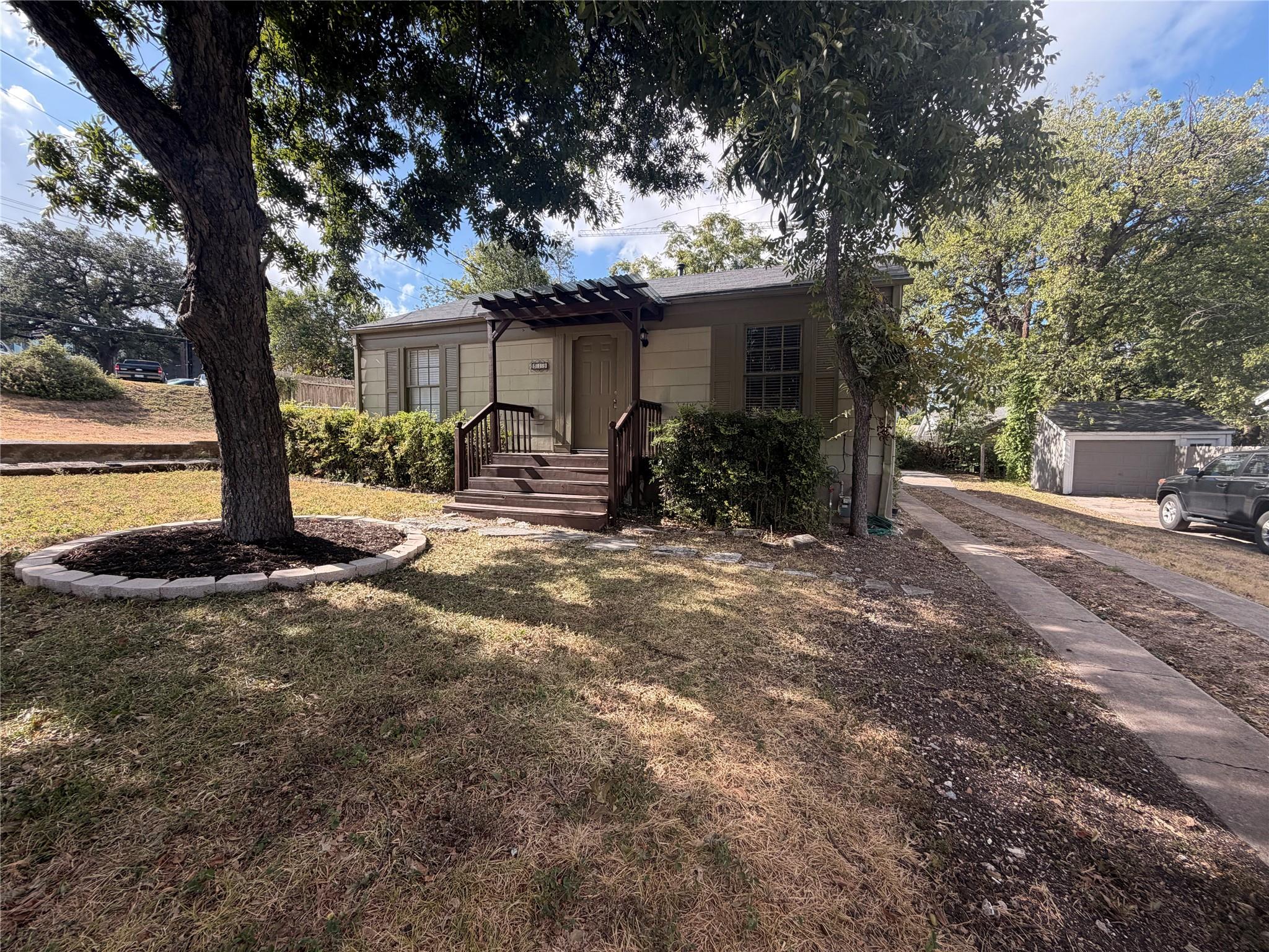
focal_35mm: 14
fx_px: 513
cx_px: 634
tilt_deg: -3.4
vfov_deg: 85.7
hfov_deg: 102.1
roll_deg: -0.5
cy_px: 476
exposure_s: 1/502
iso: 50
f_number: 2.2
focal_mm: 2.22
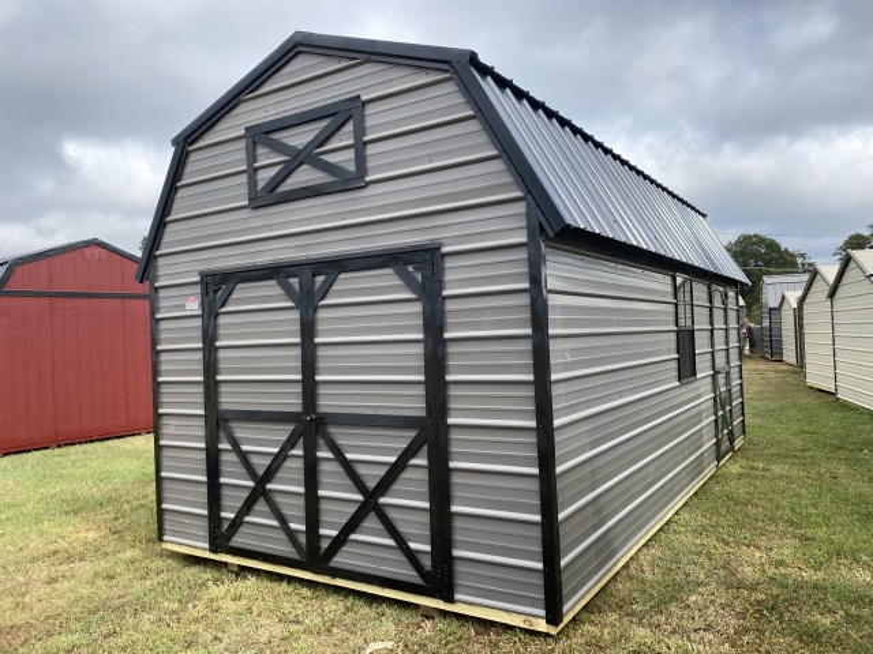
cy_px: 327
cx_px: 436
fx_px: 656
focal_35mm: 26
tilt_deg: +2.6
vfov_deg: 53.1
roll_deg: +0.4
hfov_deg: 67.3
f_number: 1.8
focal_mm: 4.25
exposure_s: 1/1362
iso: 32
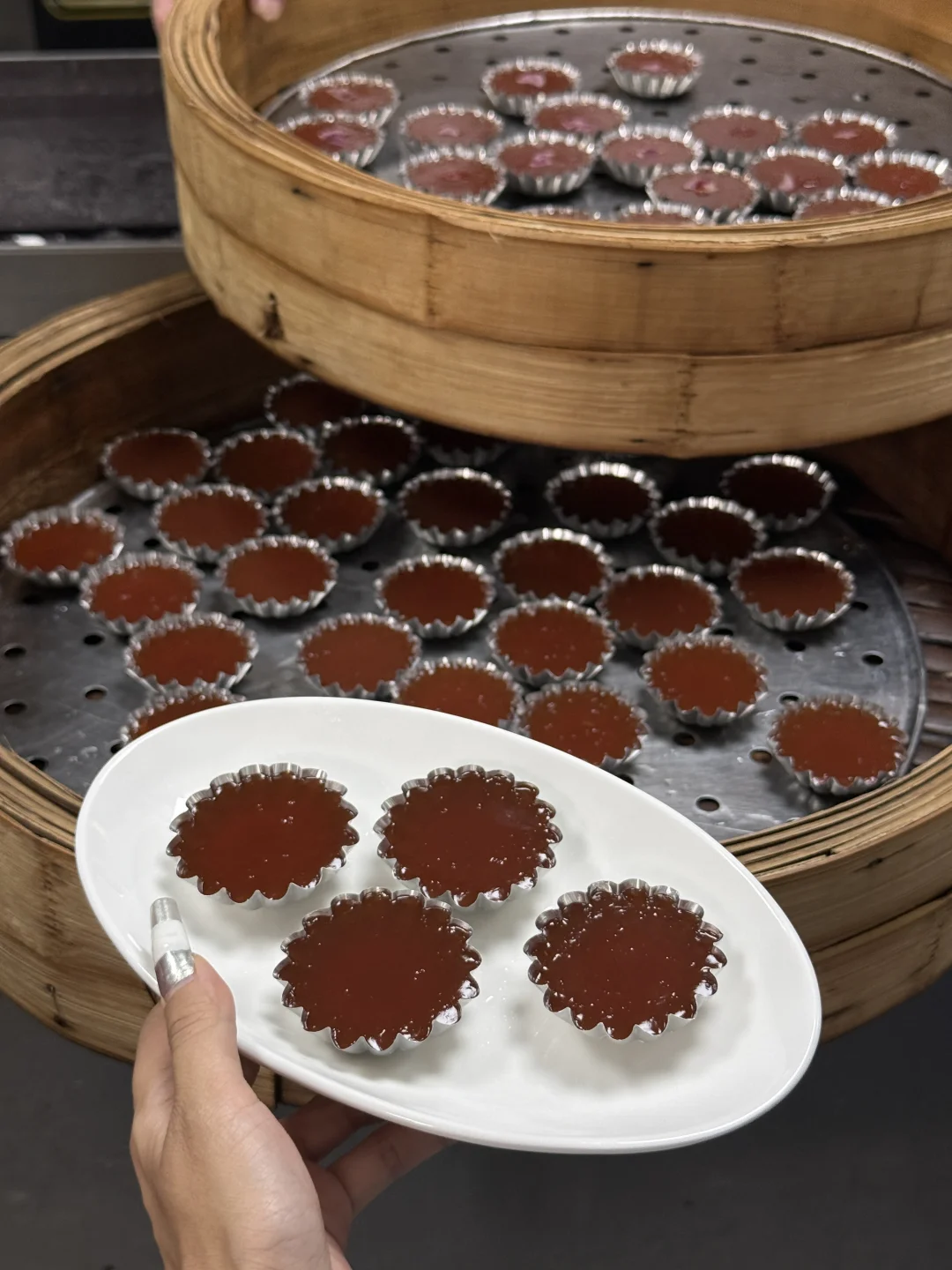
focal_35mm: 48
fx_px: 1760
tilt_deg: -34.8
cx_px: 476
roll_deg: +0.0
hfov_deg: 30.3
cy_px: 635
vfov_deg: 39.7
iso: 50
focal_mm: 6.76
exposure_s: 1/130
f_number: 1.78
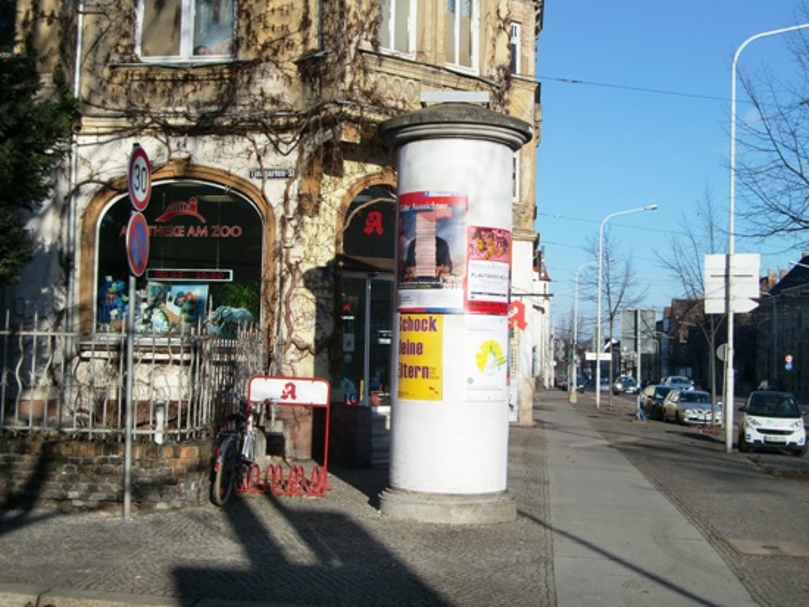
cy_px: 304
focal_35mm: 46
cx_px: 404
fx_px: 1076
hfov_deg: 41.2
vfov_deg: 31.5
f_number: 8.8
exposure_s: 1/160
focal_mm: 8.2
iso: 64
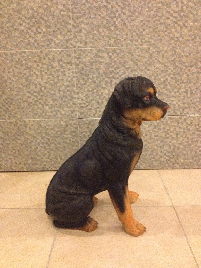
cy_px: 134
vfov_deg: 52.6
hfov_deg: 40.7
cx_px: 100
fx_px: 271
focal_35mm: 35
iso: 640
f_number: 2.4
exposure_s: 1/17
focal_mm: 4.28
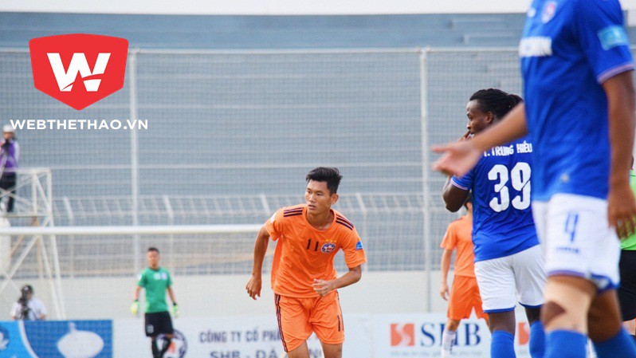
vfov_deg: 3.2
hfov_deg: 5.7
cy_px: 200
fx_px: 6375
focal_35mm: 378
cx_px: 318
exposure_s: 1/1600
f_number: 6.3
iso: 1600
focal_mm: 240
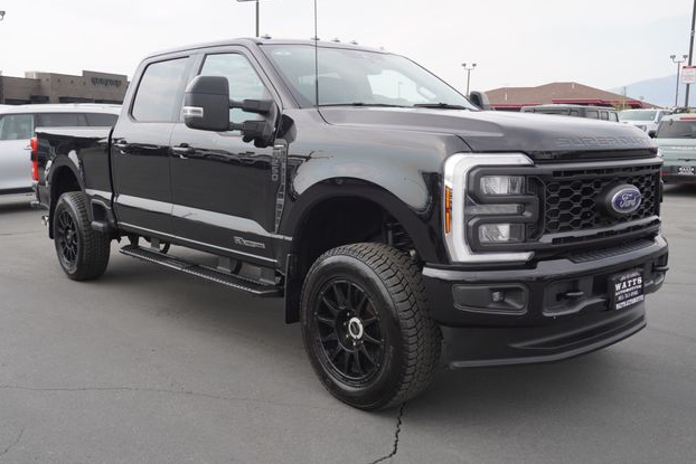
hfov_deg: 53.7
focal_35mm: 36
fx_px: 687
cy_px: 227
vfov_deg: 37.4
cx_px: 346
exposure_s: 1/160
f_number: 6.3
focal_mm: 23
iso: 100
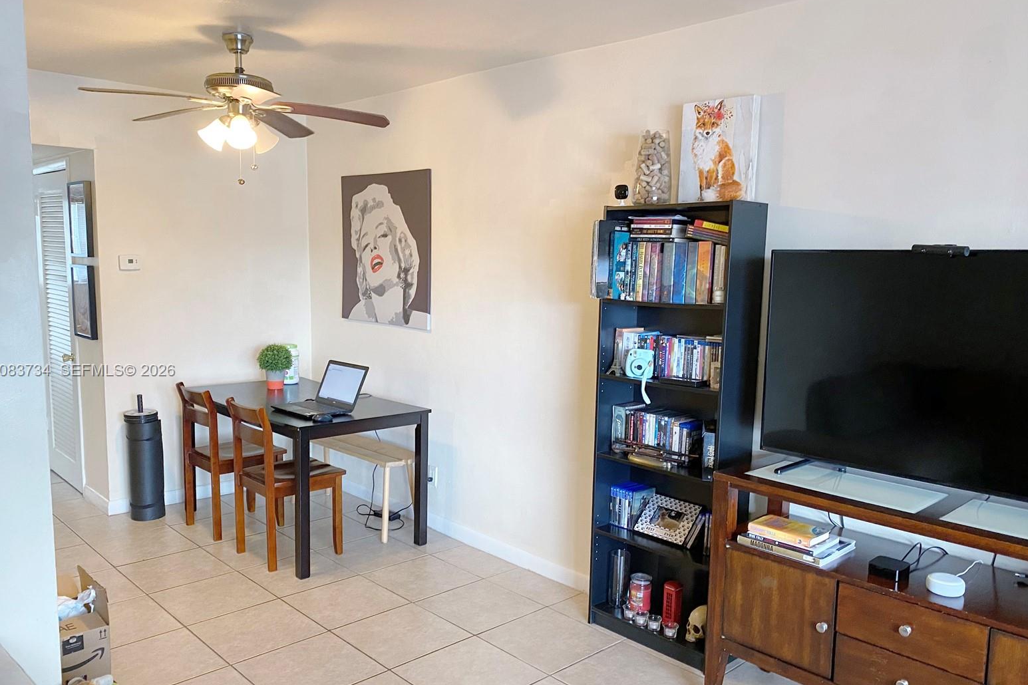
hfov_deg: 65.5
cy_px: 371
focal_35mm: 28
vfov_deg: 46.4
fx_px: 799
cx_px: 500
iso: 250
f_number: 1.8
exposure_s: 1/60
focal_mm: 4.25
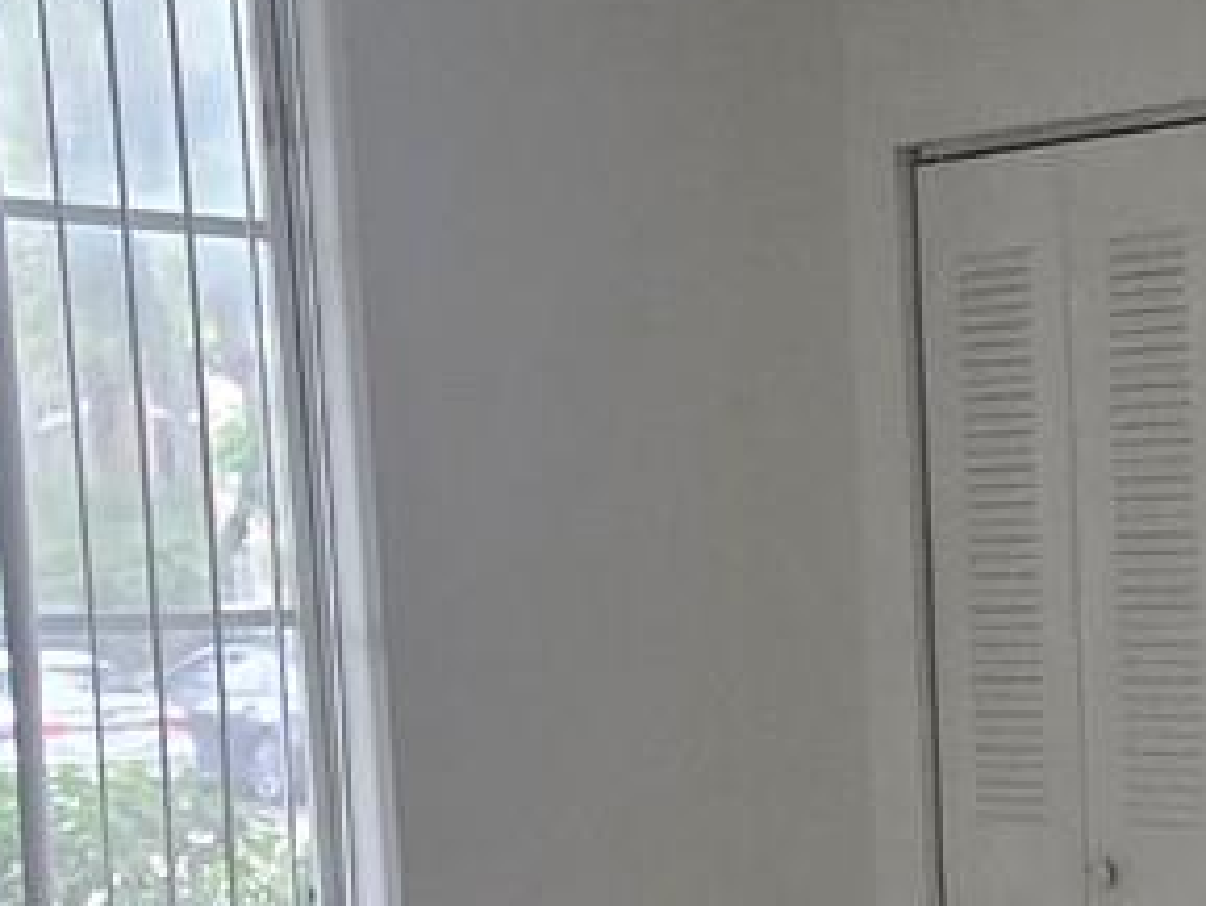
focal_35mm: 72
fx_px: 2509
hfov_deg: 24.7
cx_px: 1410
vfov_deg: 19.7
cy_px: 973
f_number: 2.2
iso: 160
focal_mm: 2.2
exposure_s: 1/60
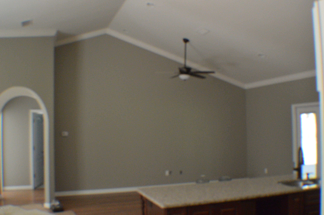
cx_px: 162
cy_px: 108
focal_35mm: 45
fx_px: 405
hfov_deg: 43.6
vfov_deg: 29.8
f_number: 4.5
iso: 3200
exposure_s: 1/200
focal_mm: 30
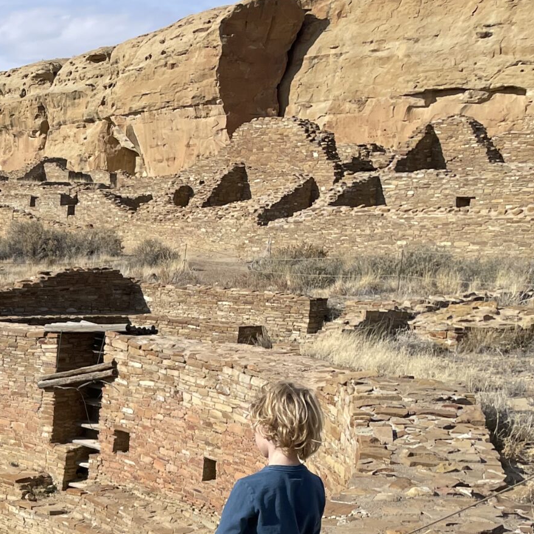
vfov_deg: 24.7
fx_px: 1169
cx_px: -167
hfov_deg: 22.8
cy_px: 511
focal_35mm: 67
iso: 32
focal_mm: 4.2
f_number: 1.6
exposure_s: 1/4132
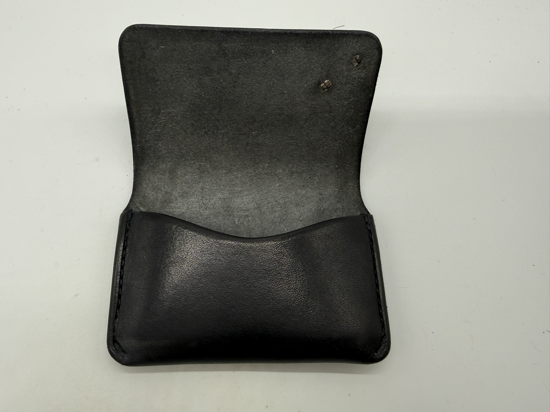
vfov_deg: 56.8
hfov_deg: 71.6
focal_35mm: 24
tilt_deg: -72.5
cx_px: 275
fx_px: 381
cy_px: 206
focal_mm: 2.22
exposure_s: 1/123
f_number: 2.2
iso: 40
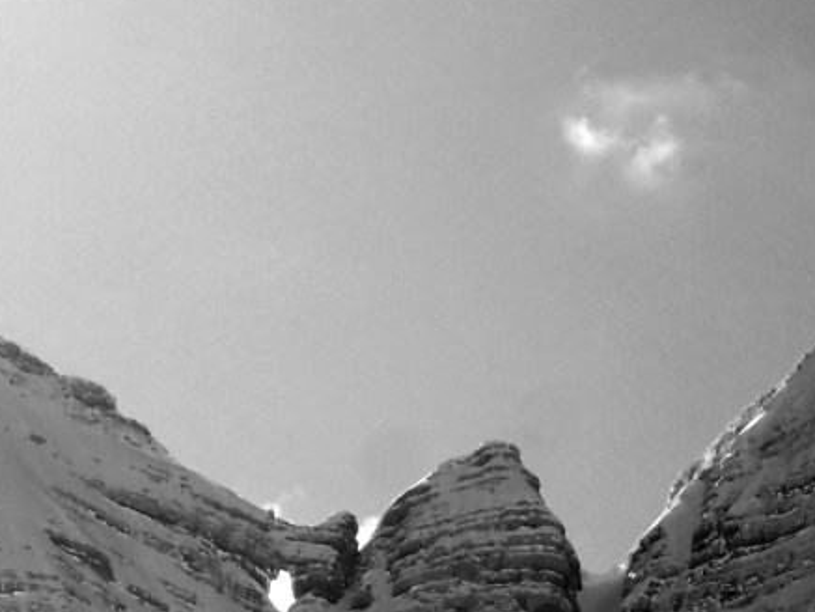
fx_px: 5629
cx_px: 185
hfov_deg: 8.3
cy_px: 658
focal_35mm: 239
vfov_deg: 6.2
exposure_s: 1/1600
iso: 200
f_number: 6.3
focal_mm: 18
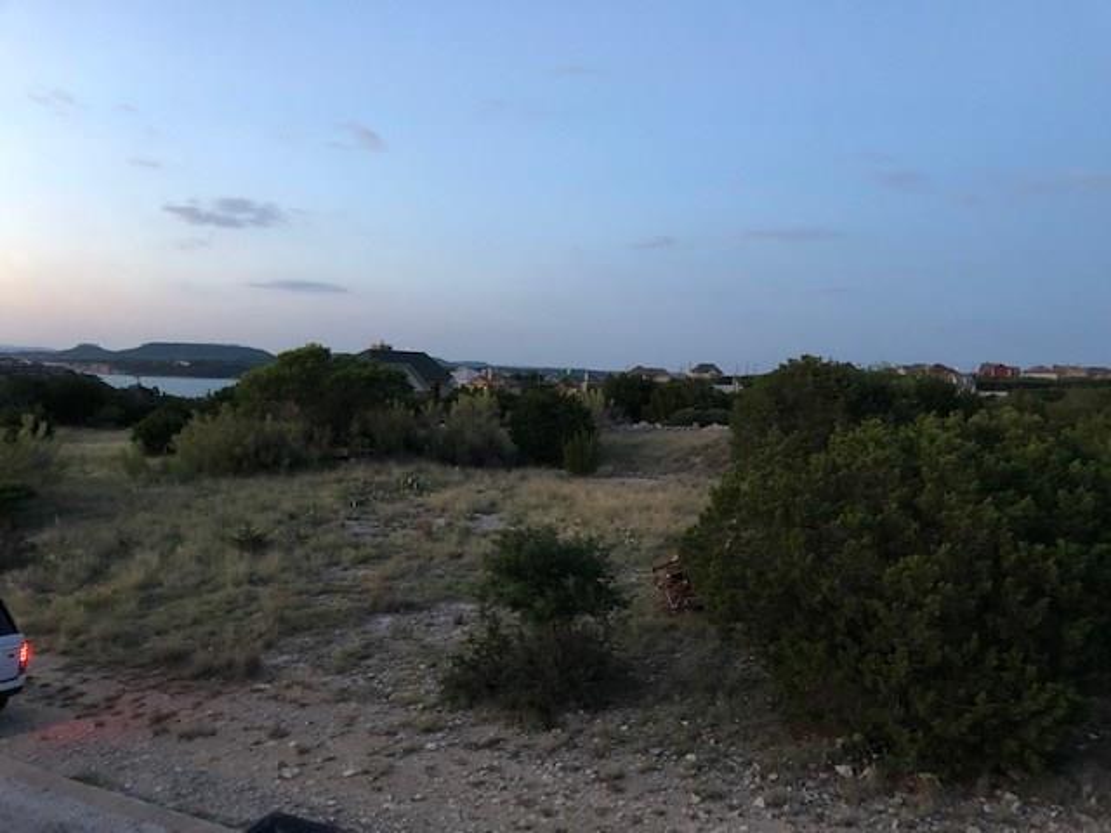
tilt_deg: -1.8
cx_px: 556
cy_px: 416
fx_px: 899
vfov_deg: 49.7
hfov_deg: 63.4
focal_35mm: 28
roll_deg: -2.2
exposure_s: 1/11
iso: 100
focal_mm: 4
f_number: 1.8
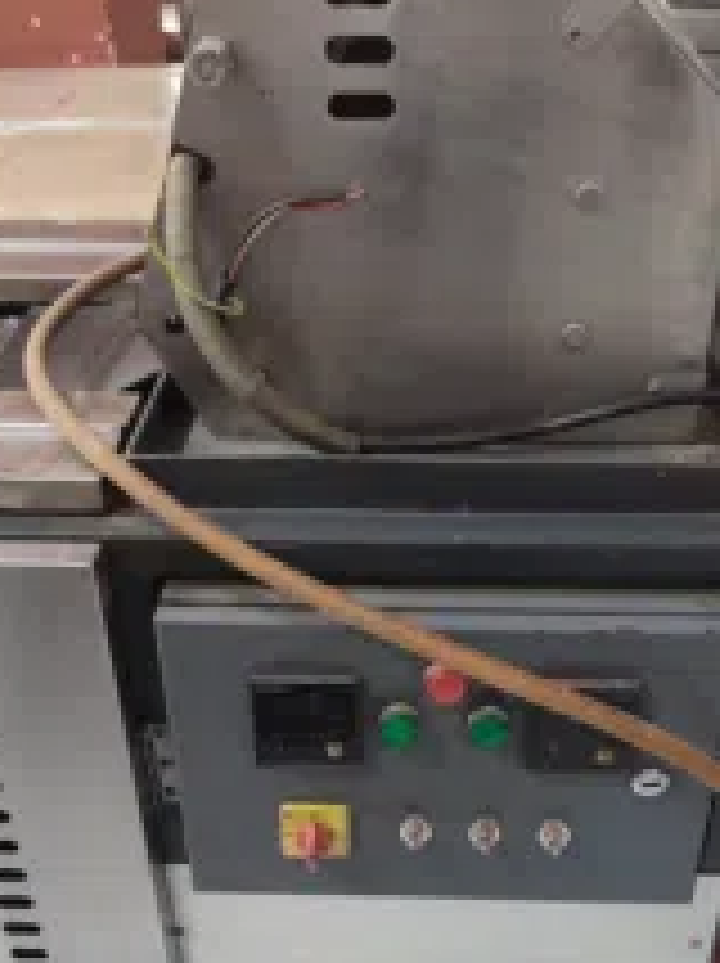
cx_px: 428
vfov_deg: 42.6
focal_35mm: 43
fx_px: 1195
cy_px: 716
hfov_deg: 33.4
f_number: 1.65
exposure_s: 1/34.6
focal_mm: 6.19
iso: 500
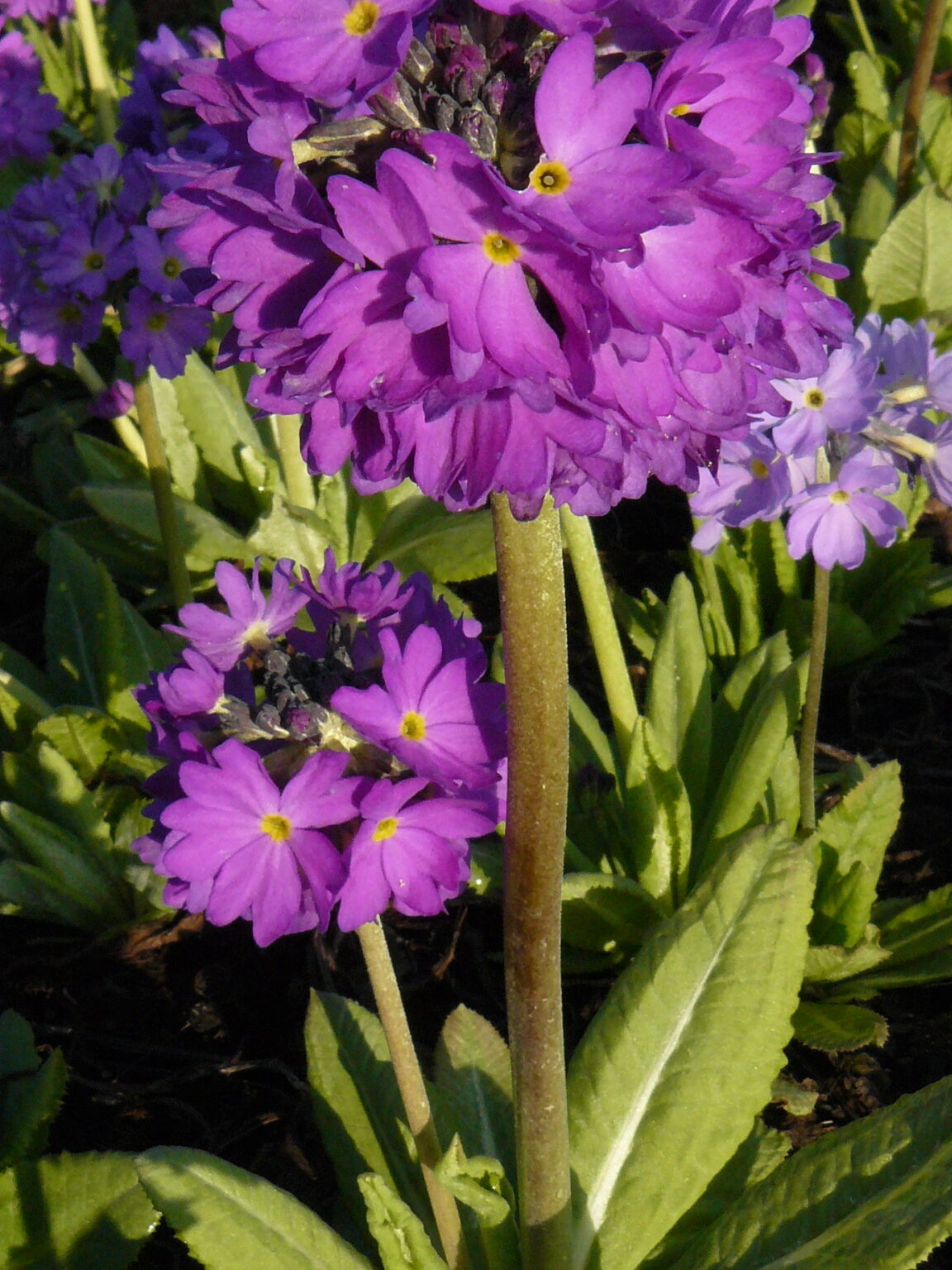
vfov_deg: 31.4
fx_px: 2200
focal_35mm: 60
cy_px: 271
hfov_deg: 24.4
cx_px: 430
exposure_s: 1/400
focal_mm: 6
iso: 200
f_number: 7.1
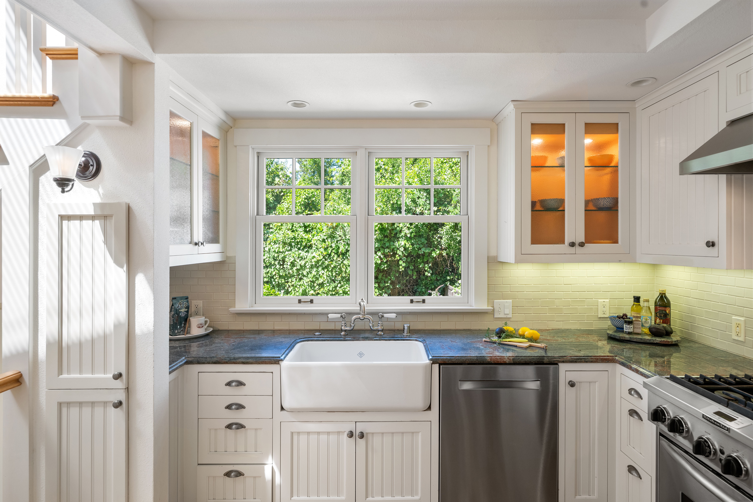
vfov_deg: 64.6
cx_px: 376
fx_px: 397
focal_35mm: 19
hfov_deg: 86.9
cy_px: 251
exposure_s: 1/30
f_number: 7.1
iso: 400
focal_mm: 19
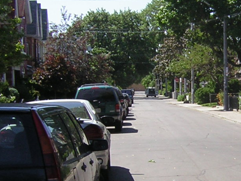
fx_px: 787
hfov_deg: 17.1
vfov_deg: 13.1
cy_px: 129
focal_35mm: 113
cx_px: 233
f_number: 5.6
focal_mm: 5.6
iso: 50
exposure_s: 1/200
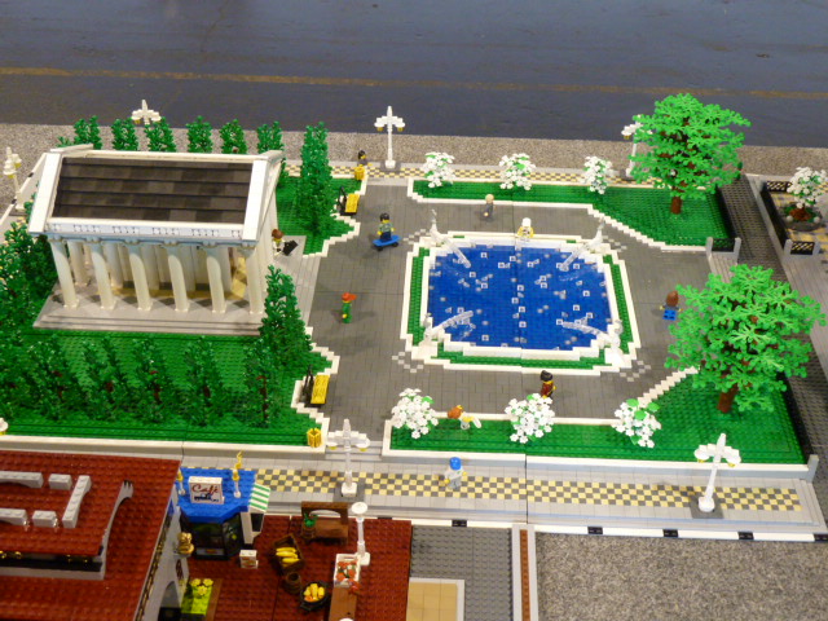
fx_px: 1052
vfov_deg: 32.9
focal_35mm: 44
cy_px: 310
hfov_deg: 42.9
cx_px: 414
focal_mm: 7.3
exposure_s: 1/20
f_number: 3.7
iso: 400
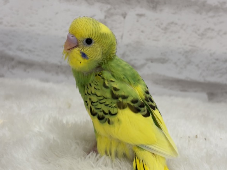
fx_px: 374
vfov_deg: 25.7
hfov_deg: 33.8
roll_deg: -6.4
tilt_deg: -16.3
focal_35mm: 57
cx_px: 122
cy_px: 88
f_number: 1.6
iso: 64
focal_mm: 5.96
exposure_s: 1/100
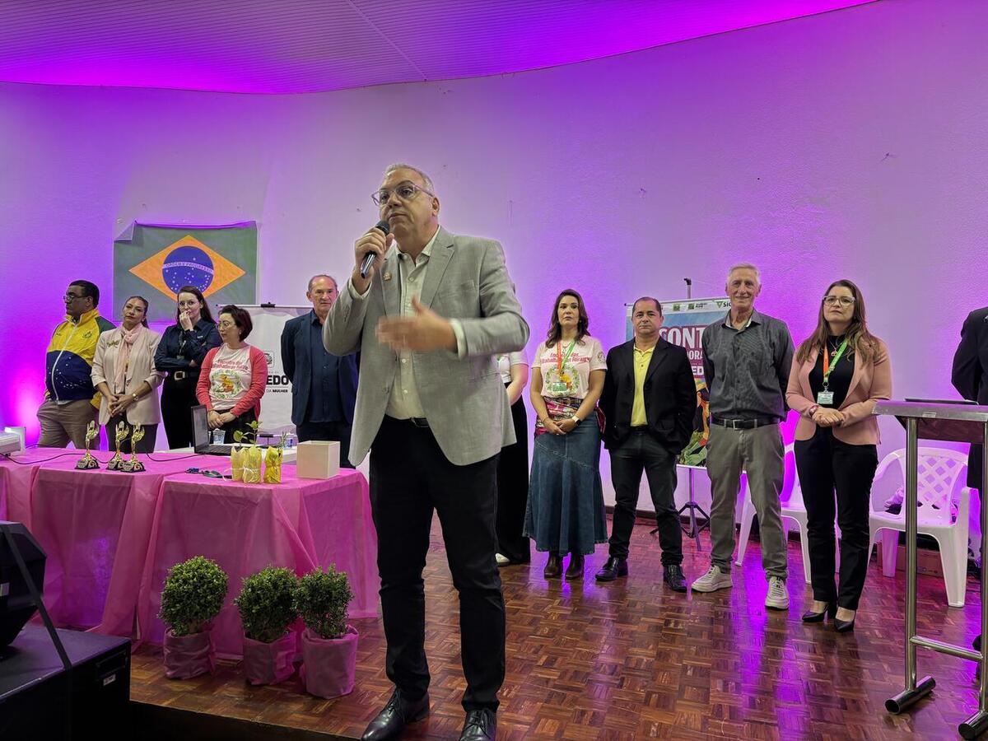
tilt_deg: -0.7
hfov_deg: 67.3
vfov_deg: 53.1
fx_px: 742
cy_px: 370
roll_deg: -0.9
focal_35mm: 26
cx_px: 494
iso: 100
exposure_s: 1/60
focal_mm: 5.96
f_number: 1.6
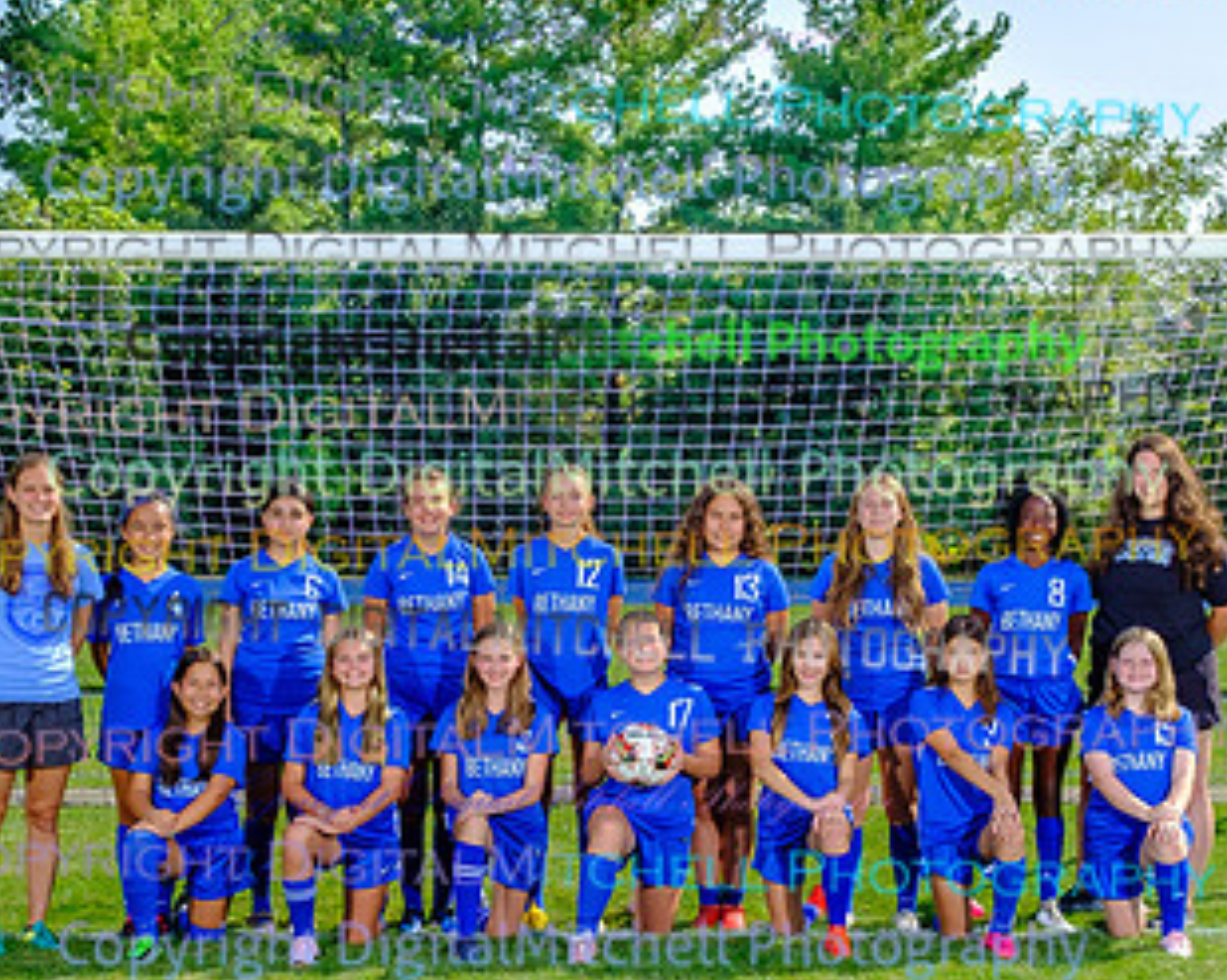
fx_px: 2832
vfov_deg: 19.5
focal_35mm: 78
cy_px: 711
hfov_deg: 24.4
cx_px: 668
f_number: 7.1
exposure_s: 1/250
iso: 200
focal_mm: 23.3
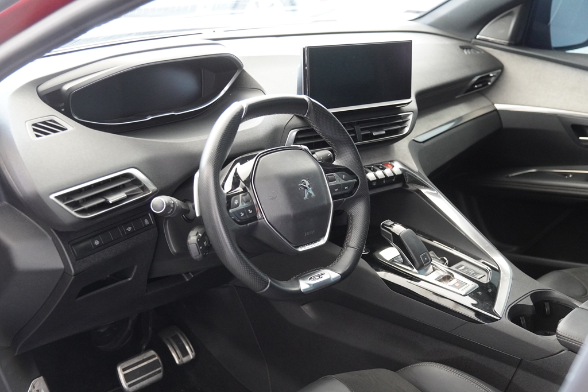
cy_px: 196
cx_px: 294
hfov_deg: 42.3
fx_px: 760
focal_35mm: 46
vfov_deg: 29.0
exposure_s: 1/160
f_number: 2.8
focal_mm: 31
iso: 2500
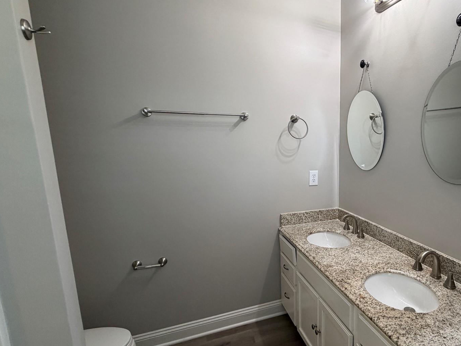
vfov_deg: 63.3
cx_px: 322
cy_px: 192
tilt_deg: -9.7
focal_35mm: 21
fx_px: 280
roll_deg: +0.5
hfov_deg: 75.4
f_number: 2.2
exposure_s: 1/60
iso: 200
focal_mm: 2.22
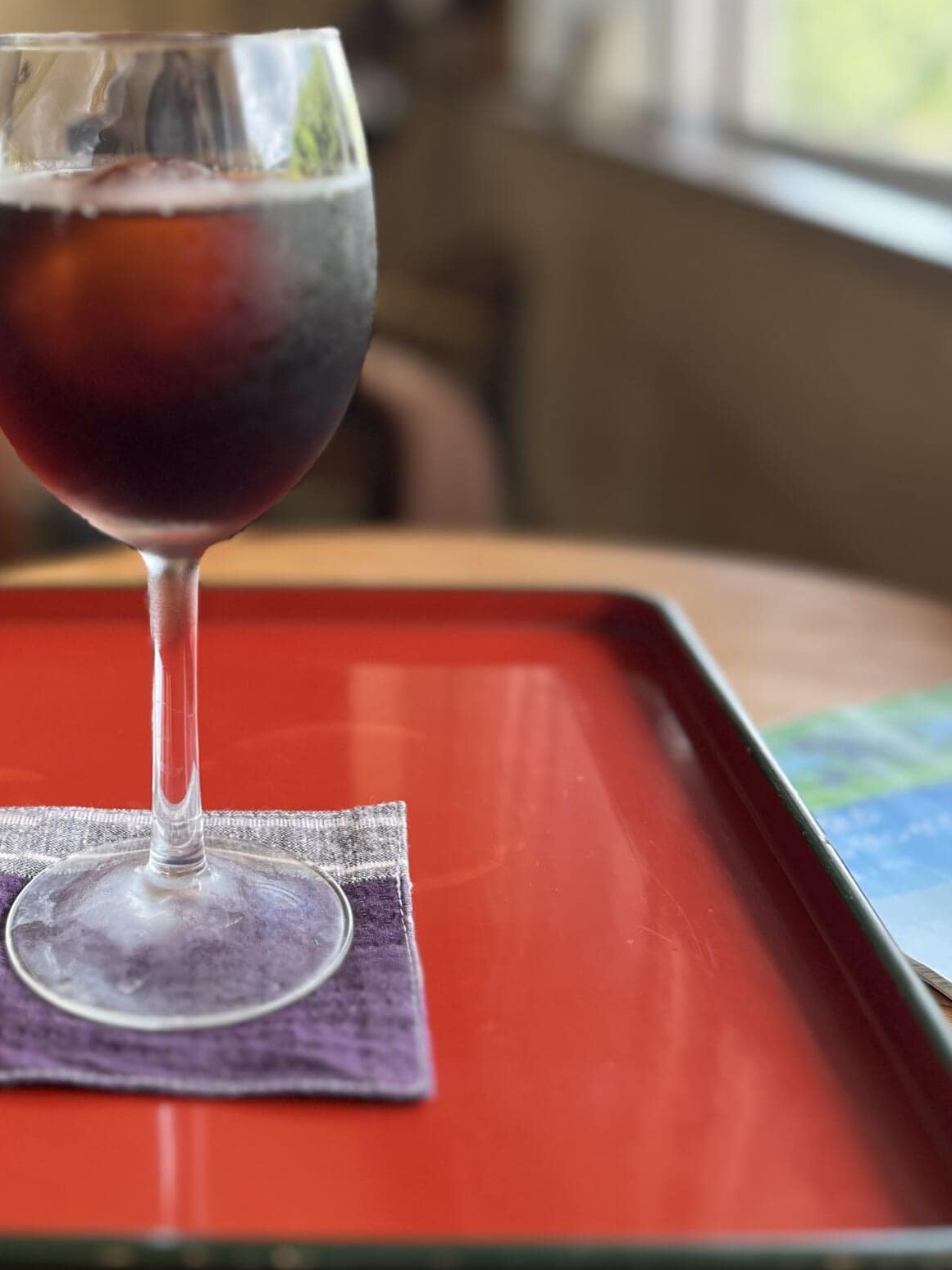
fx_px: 1577
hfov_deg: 32.7
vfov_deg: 41.9
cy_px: 254
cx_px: 189
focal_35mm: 43
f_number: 1.6
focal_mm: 5.1
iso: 64
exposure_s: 1/121
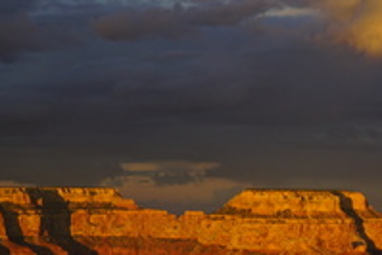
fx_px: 1911
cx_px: 367
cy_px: 222
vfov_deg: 7.6
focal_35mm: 180
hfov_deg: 11.3
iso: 125
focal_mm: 43
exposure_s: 1/320
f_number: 4
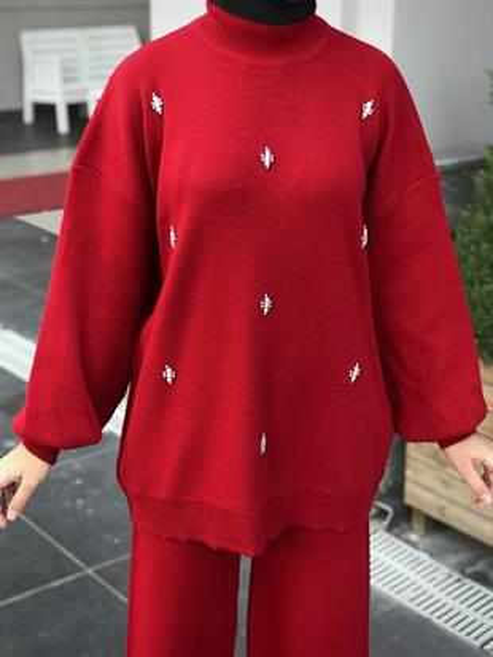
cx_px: 246
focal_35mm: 57
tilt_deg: -18.0
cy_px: 328
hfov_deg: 25.7
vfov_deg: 33.8
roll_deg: -1.2
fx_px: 1082
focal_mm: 6.6
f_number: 2.8
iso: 50
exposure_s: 1/60
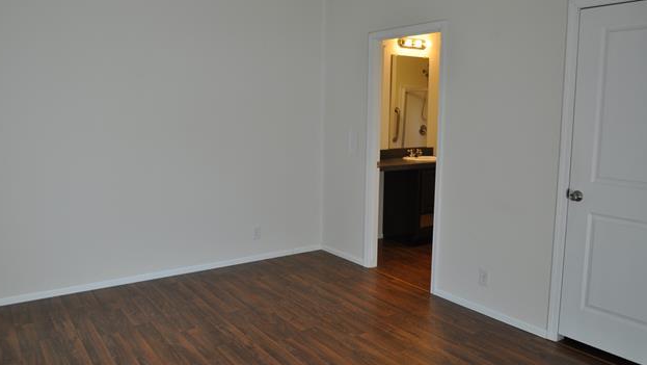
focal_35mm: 29
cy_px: 170
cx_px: 319
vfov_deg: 40.2
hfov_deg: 66.0
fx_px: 498
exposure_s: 1/100
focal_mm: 18
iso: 400
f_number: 5
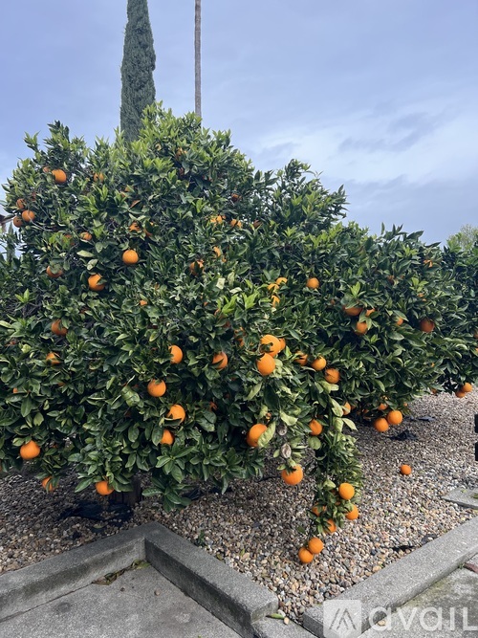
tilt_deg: -0.8
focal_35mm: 26
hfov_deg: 53.0
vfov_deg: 67.3
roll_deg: +0.7
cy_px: 319
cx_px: 239
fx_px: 479
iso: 50
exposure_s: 1/1361
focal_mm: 5.7
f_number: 1.5
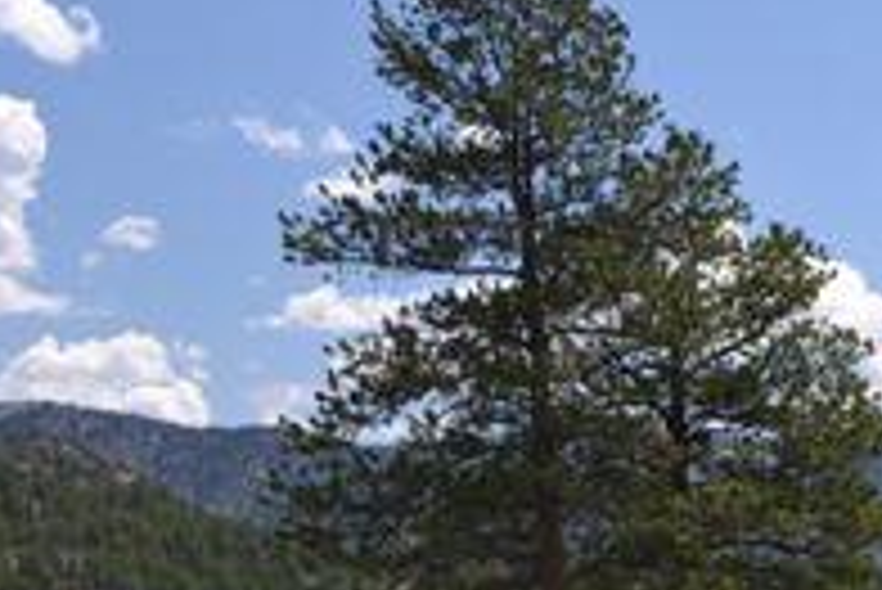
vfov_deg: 10.0
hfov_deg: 14.5
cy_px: 439
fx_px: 3359
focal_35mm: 137
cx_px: 1066
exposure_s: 1/125
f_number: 5.6
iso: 100
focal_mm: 28
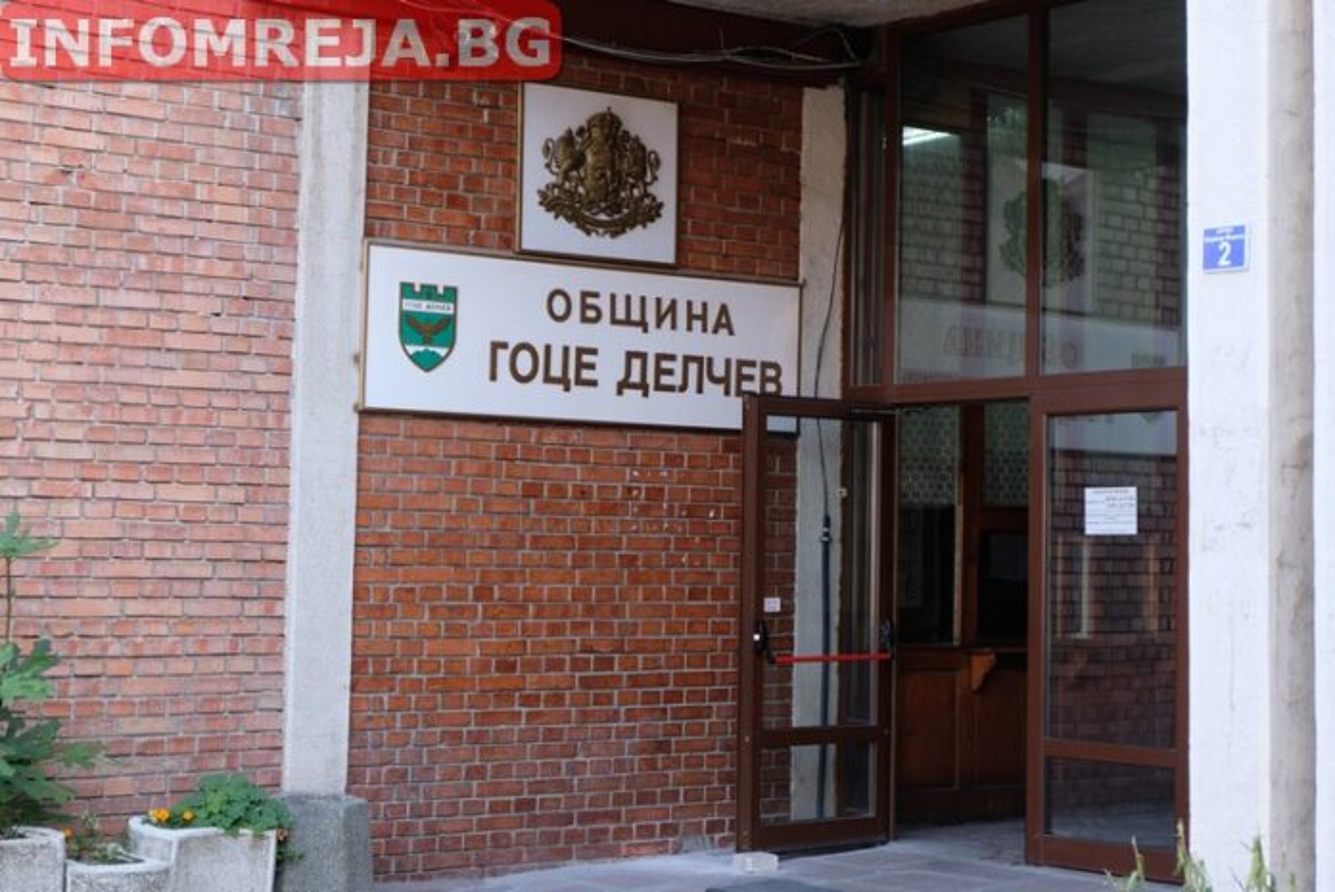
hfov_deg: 30.9
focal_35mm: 65
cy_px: 446
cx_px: 668
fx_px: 2412
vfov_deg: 21.0
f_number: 5.6
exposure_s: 1/70
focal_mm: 43.4
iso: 400
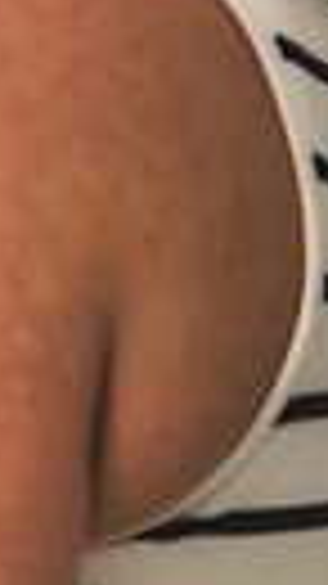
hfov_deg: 4.7
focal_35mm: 243
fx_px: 3762
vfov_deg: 8.8
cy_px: 538
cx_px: -854
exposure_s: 1/200
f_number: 2.8
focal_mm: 52
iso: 800
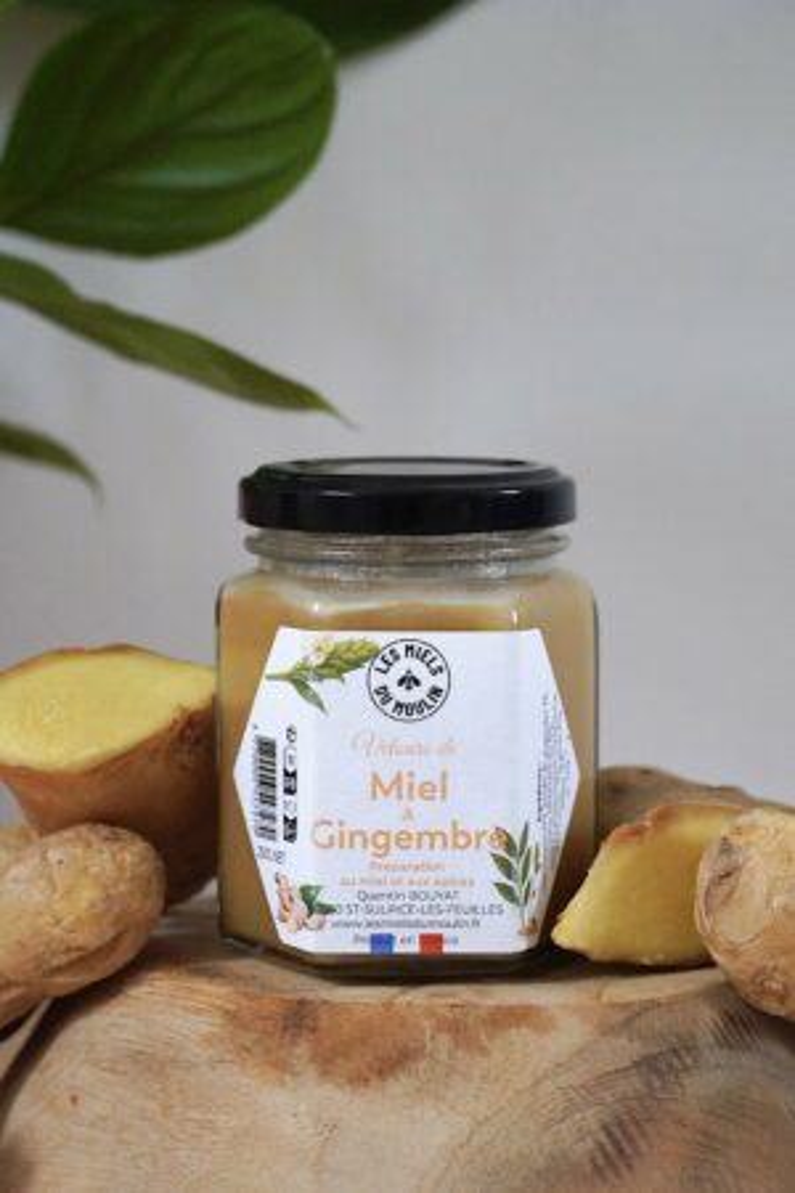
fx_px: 2931
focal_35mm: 88
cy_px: 596
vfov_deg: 23.0
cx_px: 398
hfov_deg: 15.4
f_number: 5.6
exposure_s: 1/100
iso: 4000
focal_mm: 59
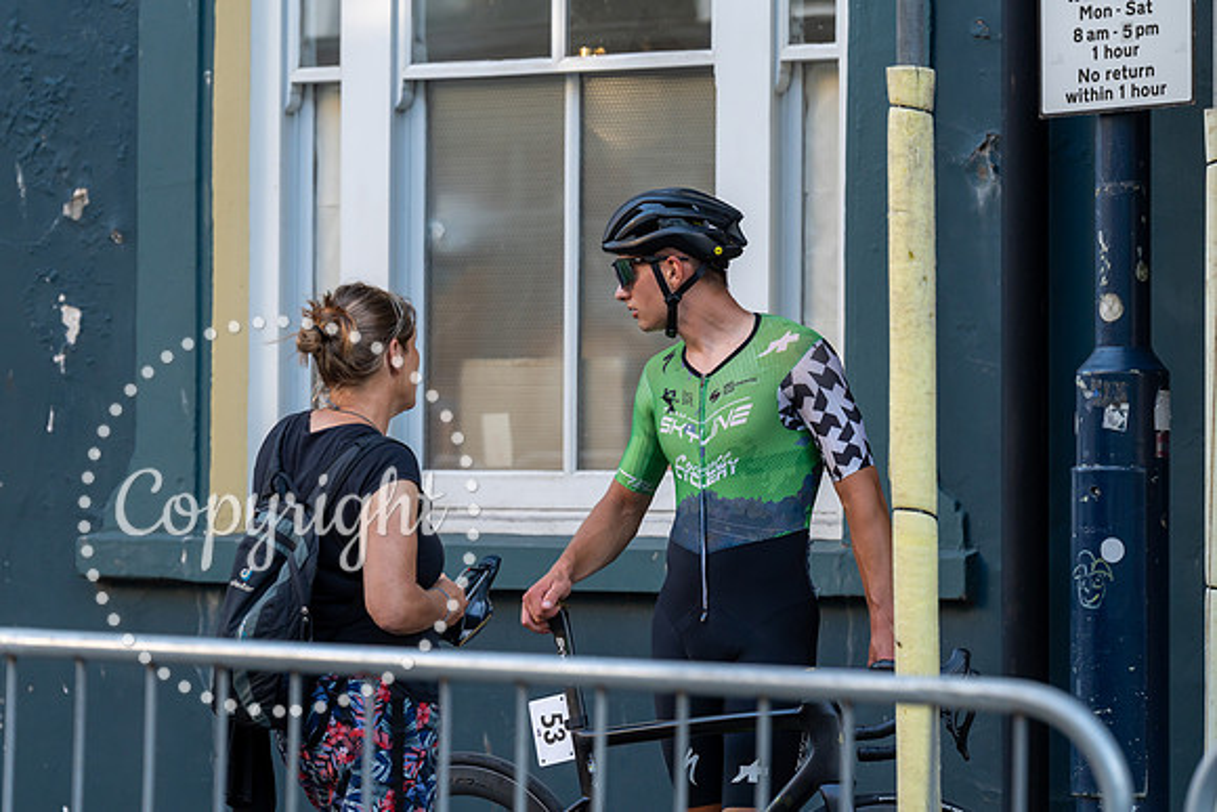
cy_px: 406
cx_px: 608
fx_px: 5139
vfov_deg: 9.0
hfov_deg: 13.5
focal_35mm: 152
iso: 1250
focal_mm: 152
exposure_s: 1/640
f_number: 4
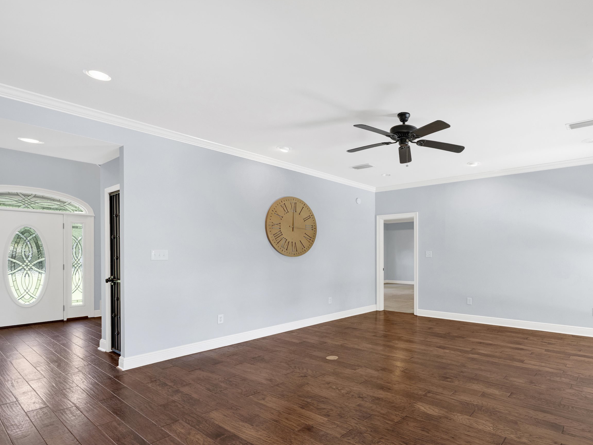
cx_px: 384
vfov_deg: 71.2
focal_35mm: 18
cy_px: 253
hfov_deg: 85.4
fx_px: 308
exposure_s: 1/10
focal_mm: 14
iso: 400
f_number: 11
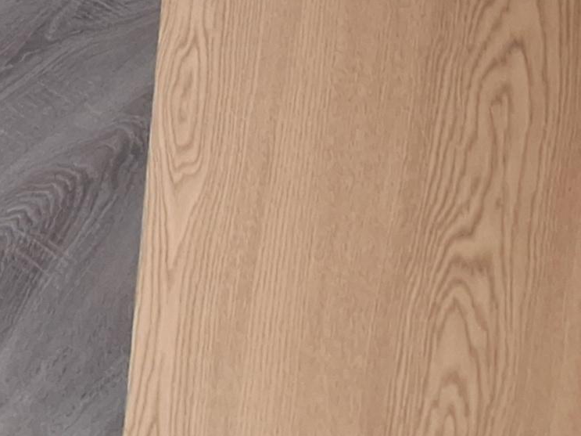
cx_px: -608
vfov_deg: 12.9
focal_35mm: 70
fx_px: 1175
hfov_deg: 18.0
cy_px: -737
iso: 64
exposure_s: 1/60
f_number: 2.2
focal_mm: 1.74
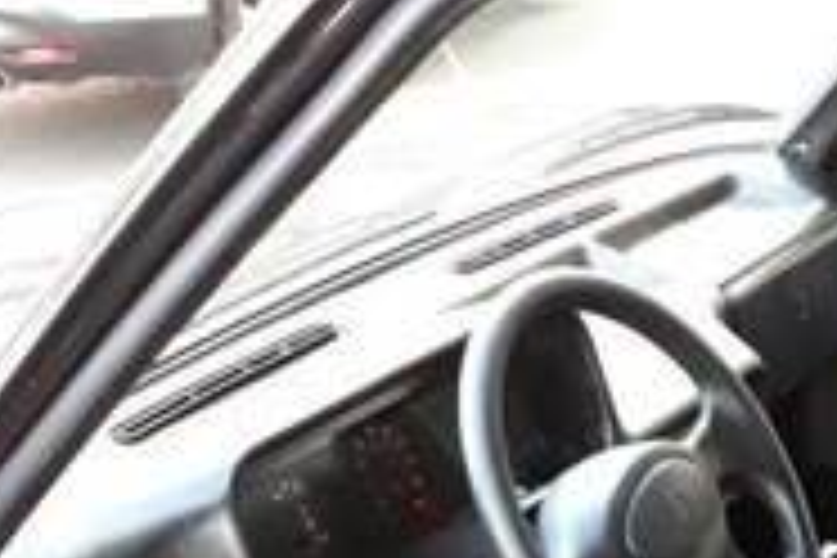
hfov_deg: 26.2
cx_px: 734
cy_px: 1040
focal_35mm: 75
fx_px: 1744
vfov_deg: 15.4
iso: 125
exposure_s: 1/50
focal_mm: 3.71
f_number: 1.7
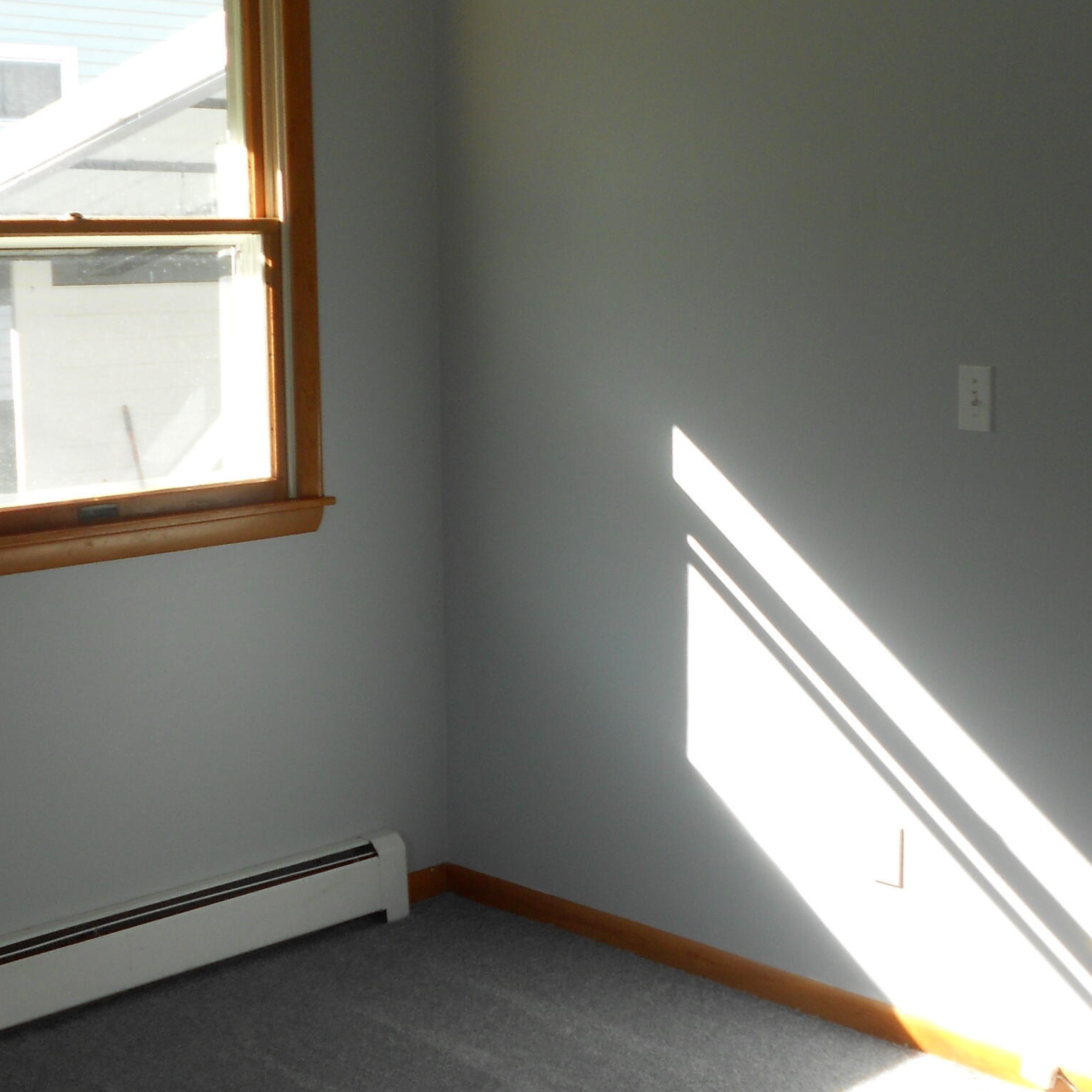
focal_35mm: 56
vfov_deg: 30.5
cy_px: 444
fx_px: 1999
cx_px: 663
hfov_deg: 30.5
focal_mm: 5.8
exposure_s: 1/60
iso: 80
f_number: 3.6
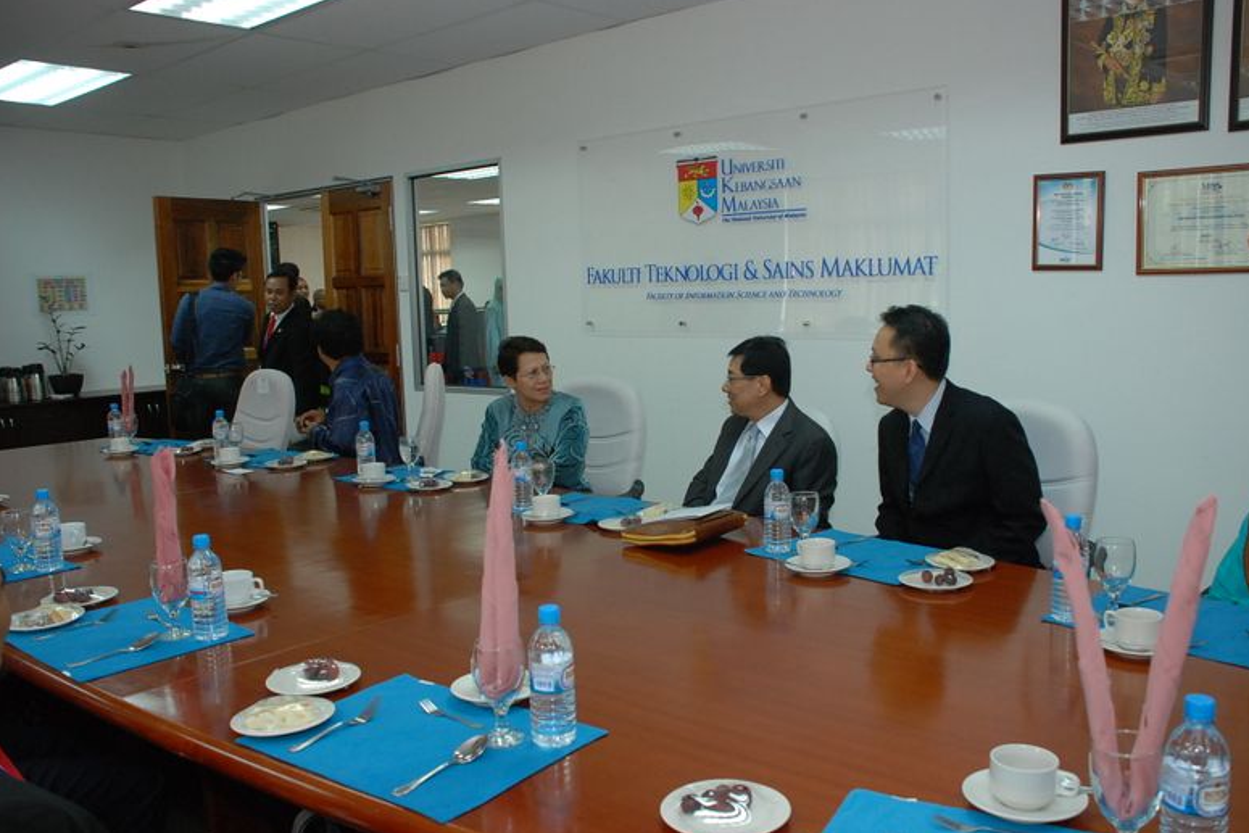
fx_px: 1076
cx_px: 641
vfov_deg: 42.3
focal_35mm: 31
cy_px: 424
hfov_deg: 60.3
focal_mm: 20
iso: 640
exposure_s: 1/80
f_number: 4
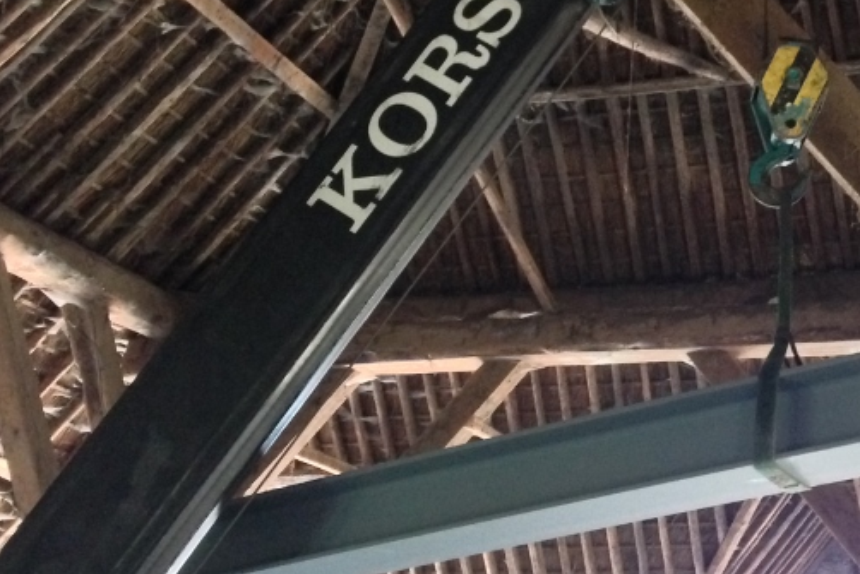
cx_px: 764
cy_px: 125
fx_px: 1673
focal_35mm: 70
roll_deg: -3.3
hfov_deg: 27.8
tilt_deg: +23.9
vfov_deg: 19.3
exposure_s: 1/15
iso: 640
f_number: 2.4
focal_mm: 4.12
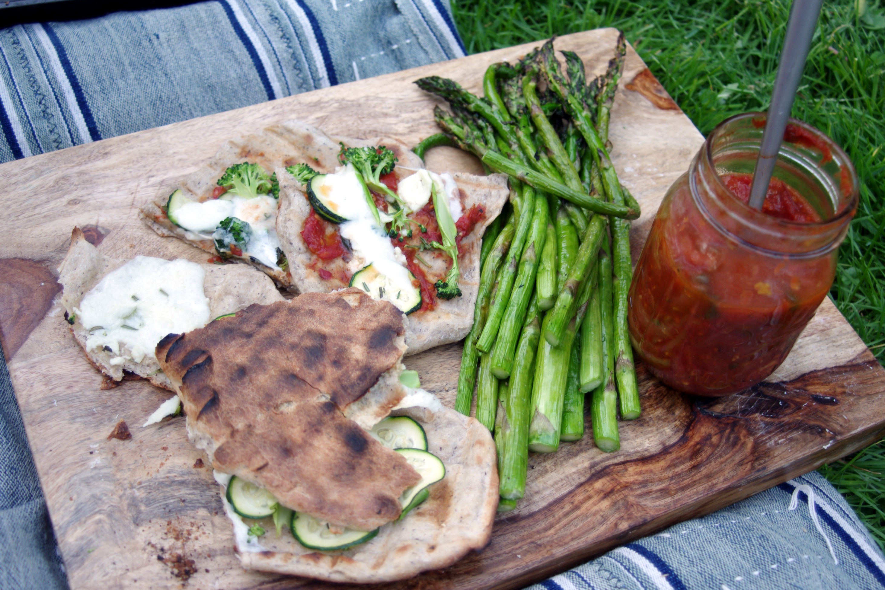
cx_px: 447
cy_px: 299
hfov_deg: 44.5
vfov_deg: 30.5
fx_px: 1082
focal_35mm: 44
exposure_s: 1/80
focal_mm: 28
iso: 200
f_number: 3.5
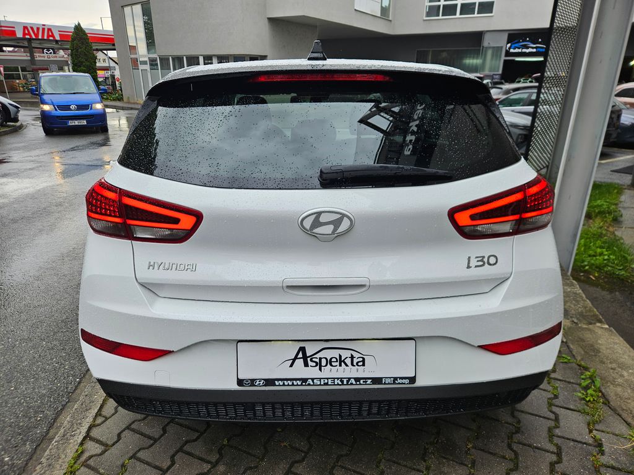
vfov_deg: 58.9
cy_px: 238
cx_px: 317
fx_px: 421
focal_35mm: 23
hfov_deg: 73.9
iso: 25
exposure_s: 1/377
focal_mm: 5.4
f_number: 1.8
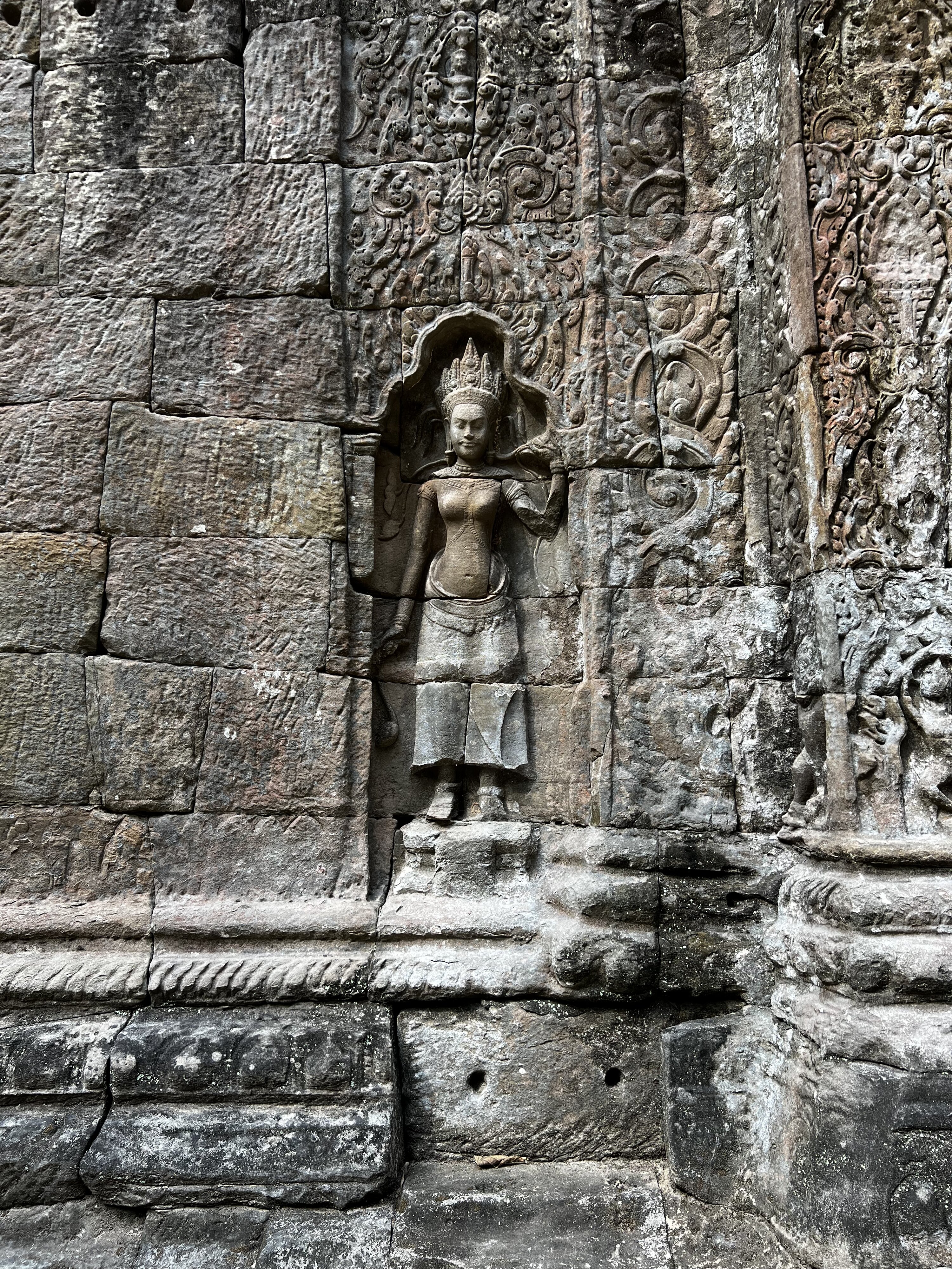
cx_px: 476
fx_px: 953
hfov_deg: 53.1
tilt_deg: +9.1
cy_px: 634
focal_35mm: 26
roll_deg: +0.4
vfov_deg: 67.3
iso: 50
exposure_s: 1/341
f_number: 1.5
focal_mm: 5.7
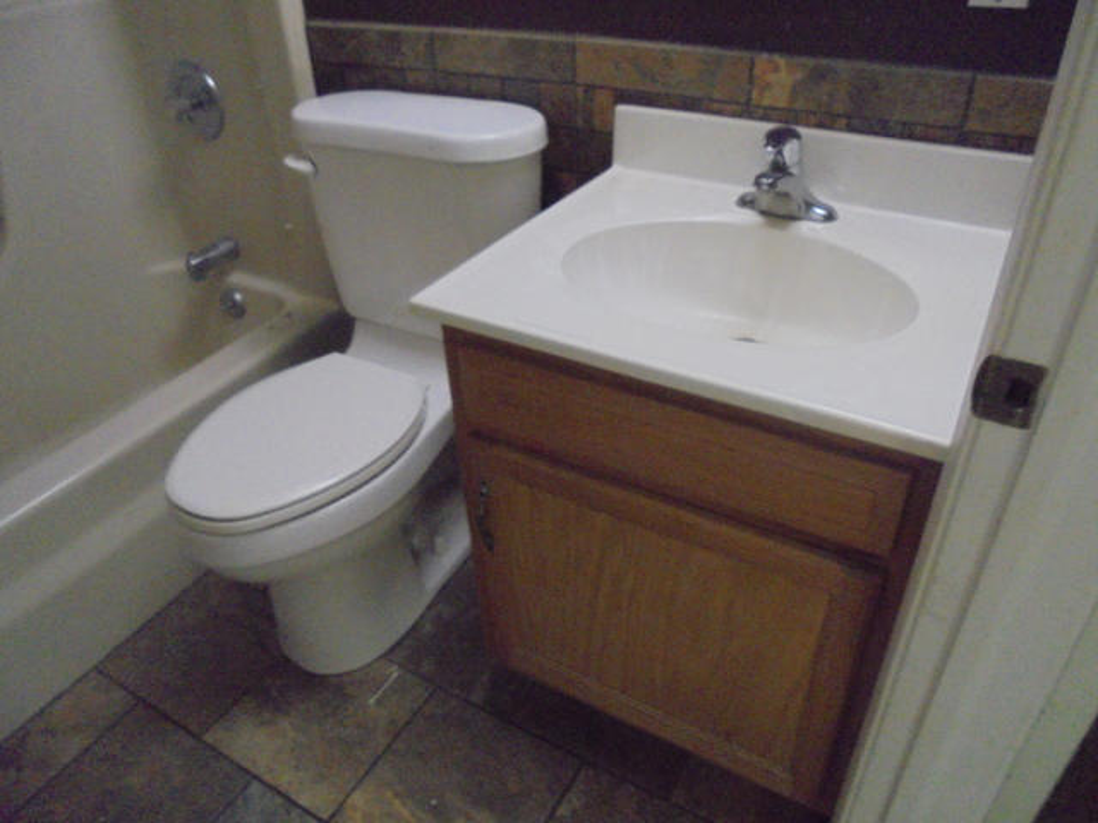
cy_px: 412
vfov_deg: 53.1
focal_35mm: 26
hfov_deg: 67.3
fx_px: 825
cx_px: 549
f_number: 3.5
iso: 800
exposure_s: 1/15
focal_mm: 4.6
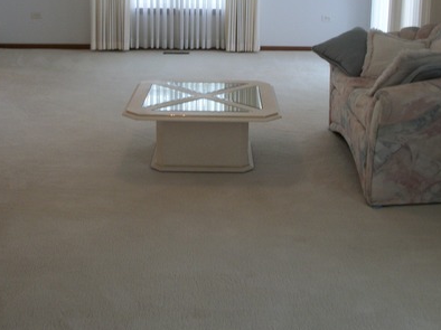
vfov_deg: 27.5
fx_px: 662
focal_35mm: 52
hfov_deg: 36.8
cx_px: 204
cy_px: 75
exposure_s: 1/60
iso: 80
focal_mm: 5.7
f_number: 2.9
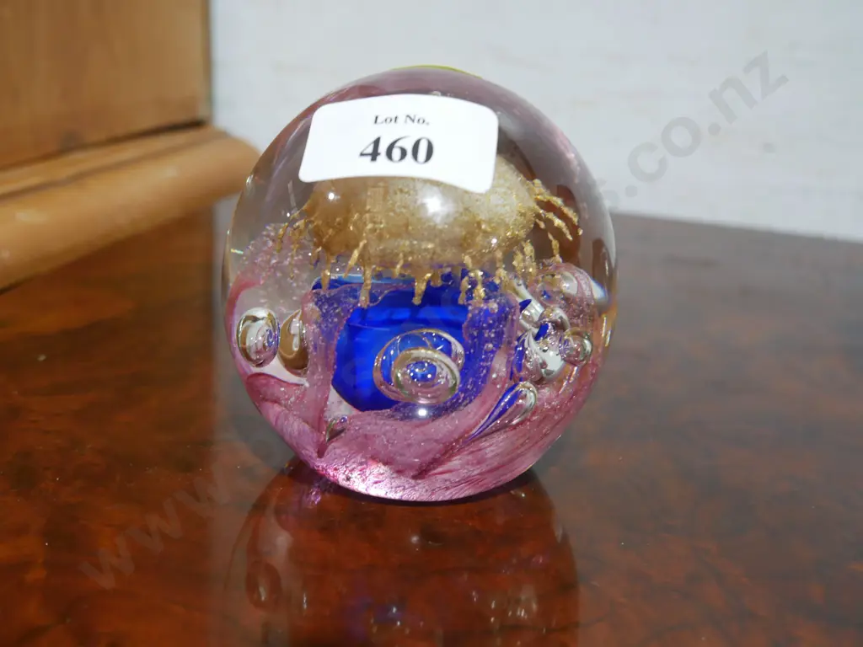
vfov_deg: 34.3
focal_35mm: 42
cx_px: 432
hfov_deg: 44.8
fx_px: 1047
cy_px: 324
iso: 1000
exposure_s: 1/60
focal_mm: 21
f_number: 5
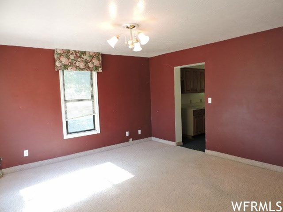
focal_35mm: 24
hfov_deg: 71.6
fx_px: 196
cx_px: 142
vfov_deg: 56.8
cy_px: 106
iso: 140
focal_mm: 4.3
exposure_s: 1/30
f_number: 3
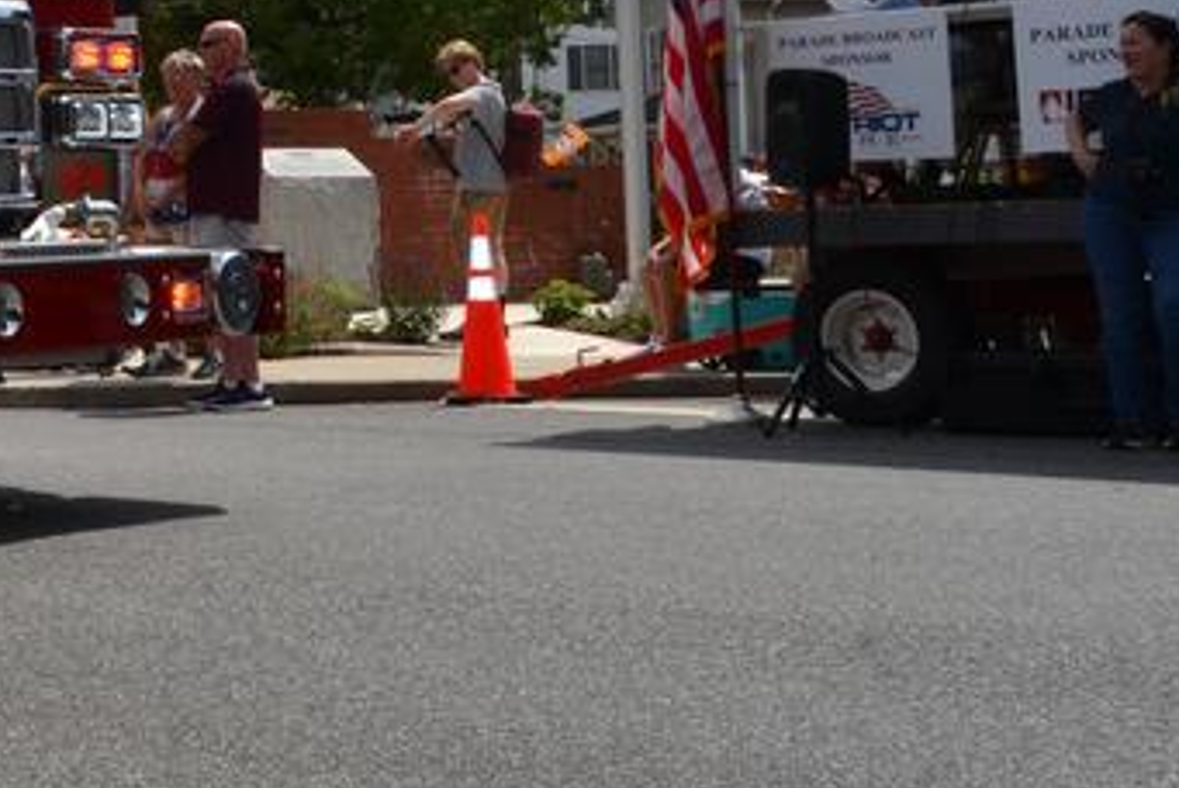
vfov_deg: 16.4
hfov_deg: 21.2
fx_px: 2655
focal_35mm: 81
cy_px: -60
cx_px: -574
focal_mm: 18
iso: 100
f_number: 10
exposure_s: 1/200
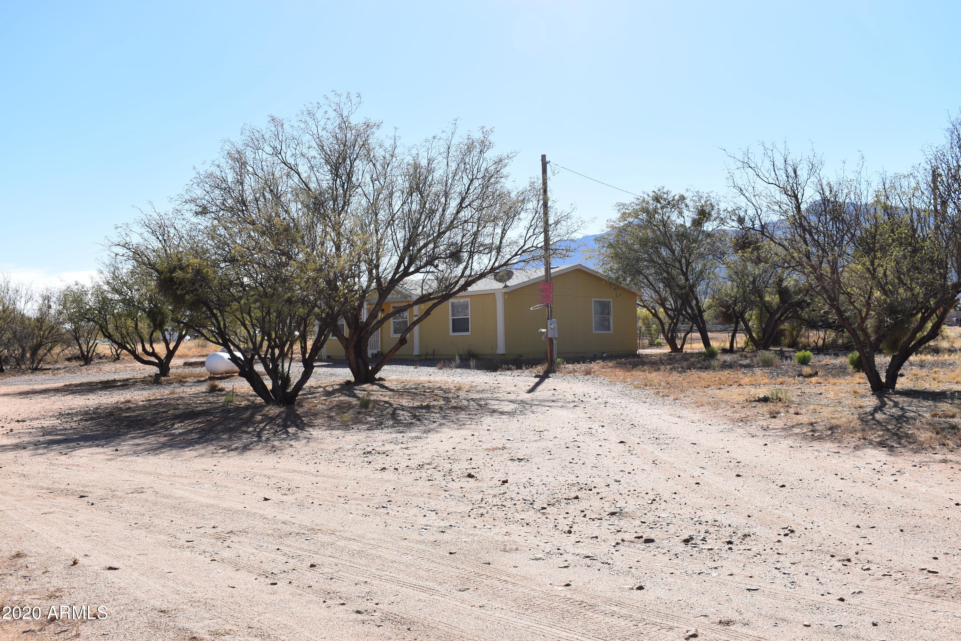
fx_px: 1001
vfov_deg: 35.5
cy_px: 320
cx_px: 480
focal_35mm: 38
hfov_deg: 51.3
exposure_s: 1/250
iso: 100
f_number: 8
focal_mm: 25
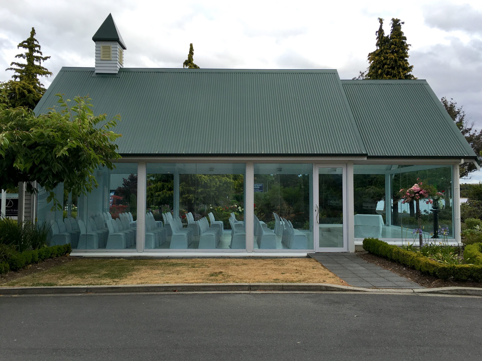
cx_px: 241
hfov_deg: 61.7
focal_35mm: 29
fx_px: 404
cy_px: 180
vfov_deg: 48.2
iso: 25
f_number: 2.2
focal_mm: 4.15
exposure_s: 1/686
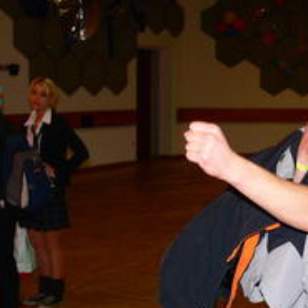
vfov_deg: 21.8
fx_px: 795
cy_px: 223
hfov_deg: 20.9
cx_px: 333
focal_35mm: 79
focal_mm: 7.4
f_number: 2.8
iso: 100
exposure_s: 1/30
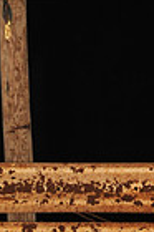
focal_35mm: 831
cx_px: -142
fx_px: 5345
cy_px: 220
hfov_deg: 1.6
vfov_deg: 2.5
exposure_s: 1/200
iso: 1000
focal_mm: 200
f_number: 6.3
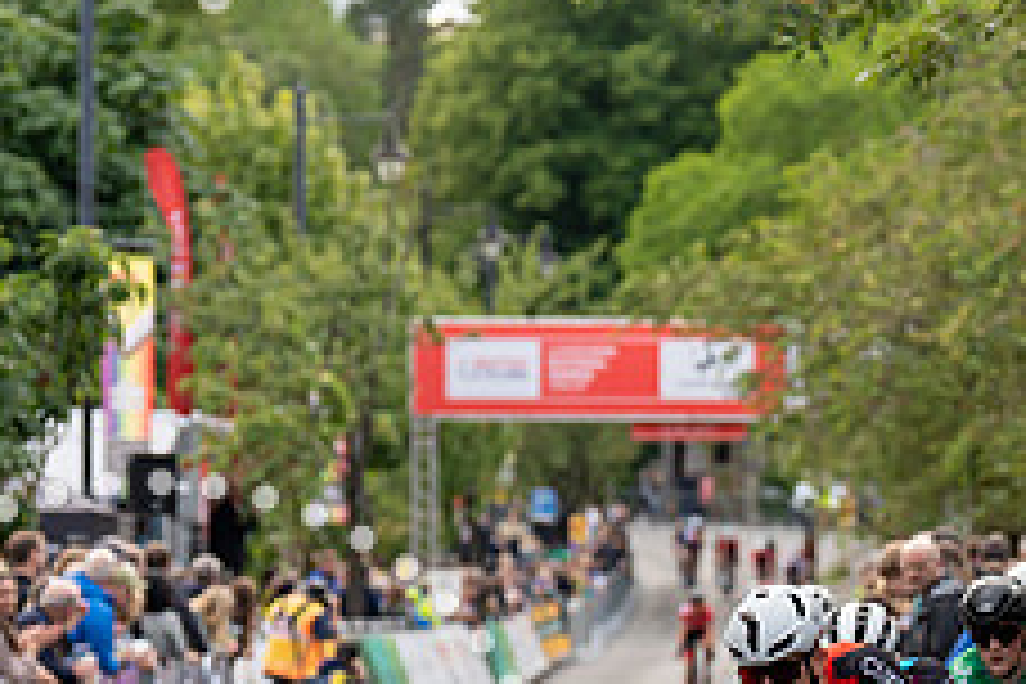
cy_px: 664
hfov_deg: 7.6
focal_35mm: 270
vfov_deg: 5.1
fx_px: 7694
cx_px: 860
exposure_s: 1/1000
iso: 400
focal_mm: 106
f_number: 3.2
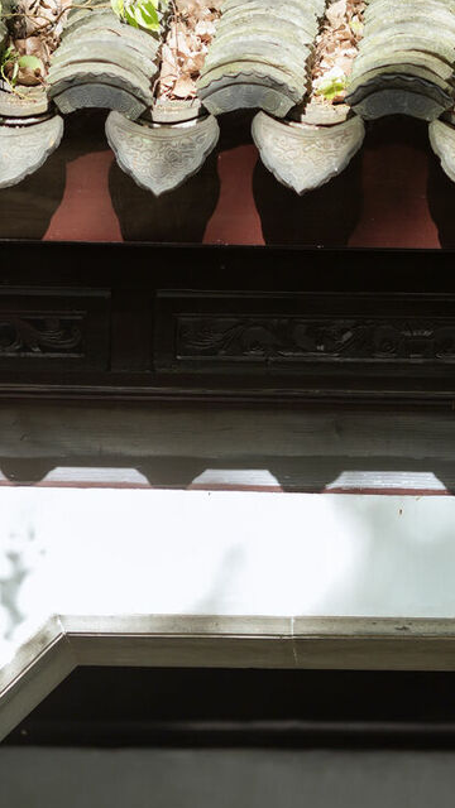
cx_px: 441
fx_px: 4697
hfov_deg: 5.5
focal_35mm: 219
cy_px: 799
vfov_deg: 9.8
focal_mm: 85
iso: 160
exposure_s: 1/1250
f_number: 1.8
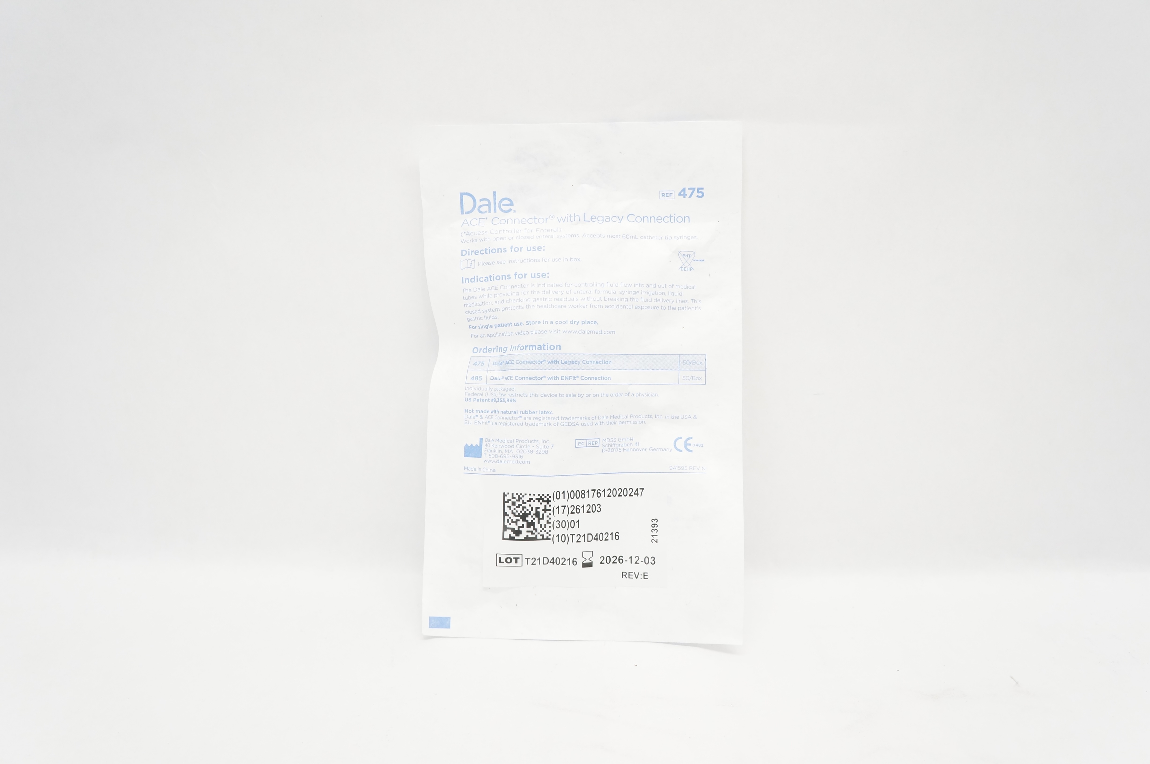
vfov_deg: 45.6
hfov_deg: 64.6
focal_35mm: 28
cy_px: 382
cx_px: 575
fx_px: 909
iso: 800
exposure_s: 1/60
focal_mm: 19
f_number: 6.3
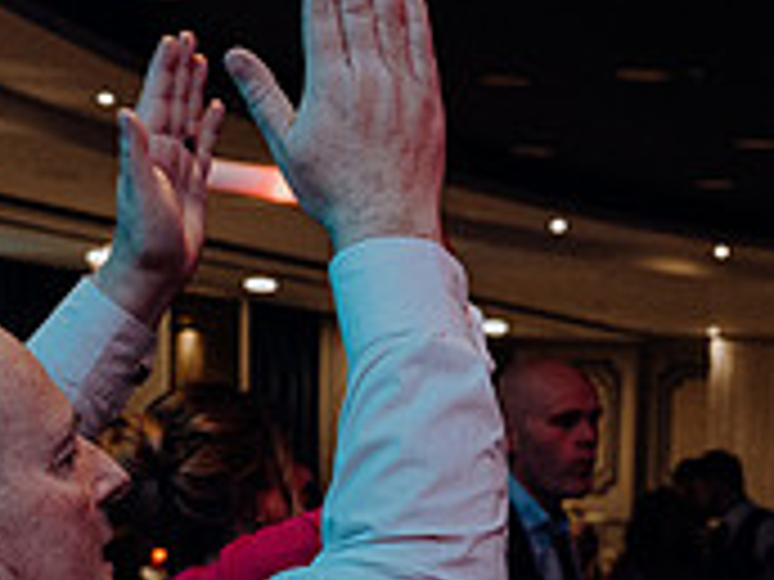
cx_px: 590
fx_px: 1744
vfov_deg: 17.8
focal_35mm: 78
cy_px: 740
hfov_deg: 24.7
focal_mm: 24
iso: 2500
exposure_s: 1/160
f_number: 3.5
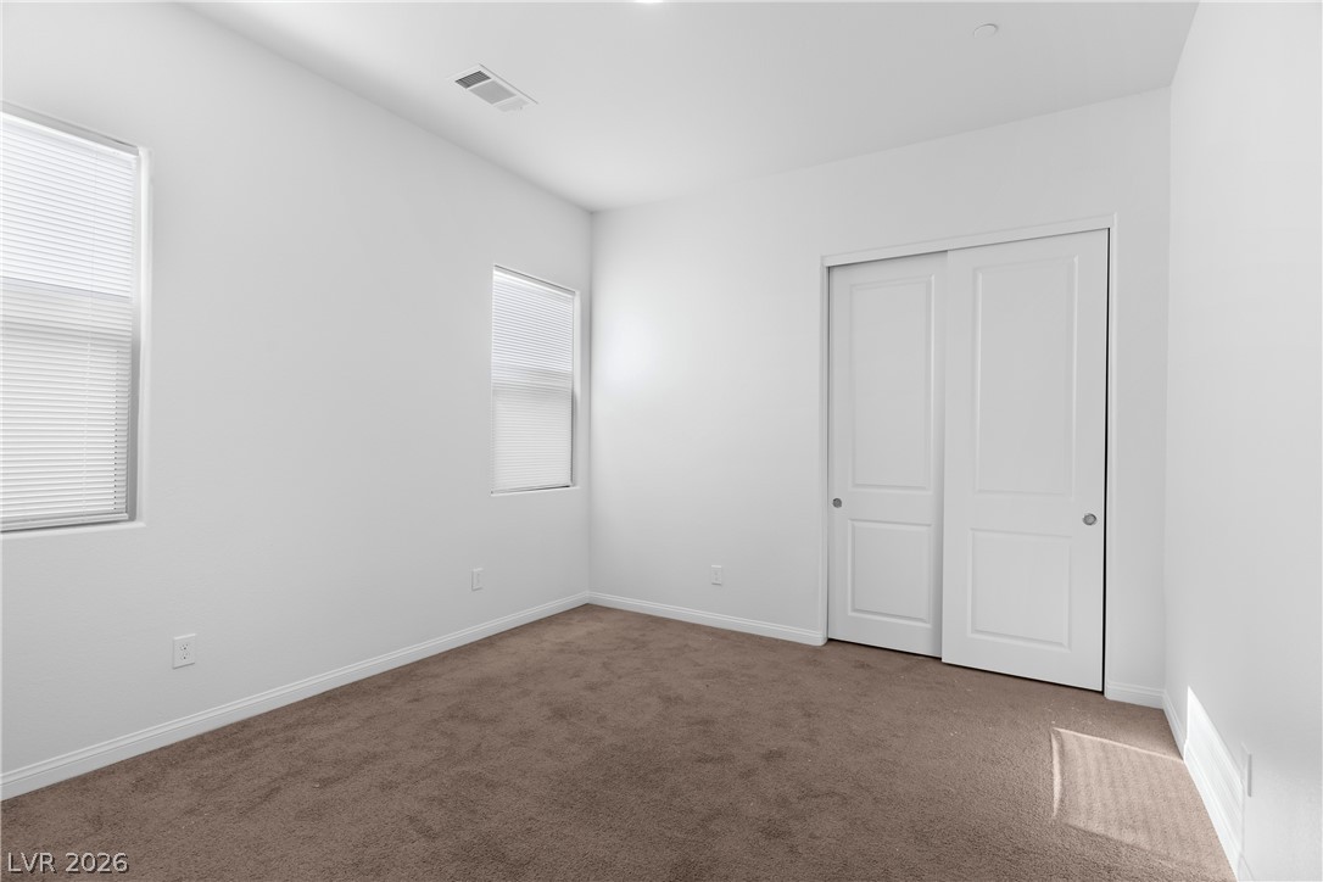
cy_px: 441
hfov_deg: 93.3
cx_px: 662
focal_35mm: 17
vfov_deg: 70.4
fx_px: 625
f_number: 8
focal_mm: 17
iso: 400
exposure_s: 1/40
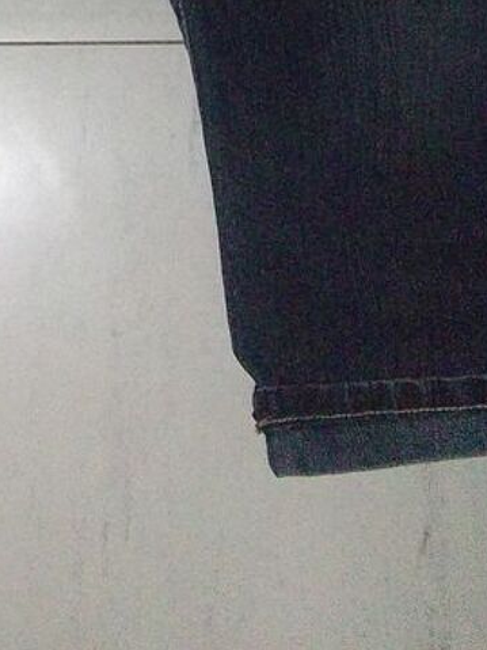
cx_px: 22
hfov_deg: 18.5
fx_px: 1464
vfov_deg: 21.9
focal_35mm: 78
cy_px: -248
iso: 320
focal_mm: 5.1
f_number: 3.5
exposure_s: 1/64
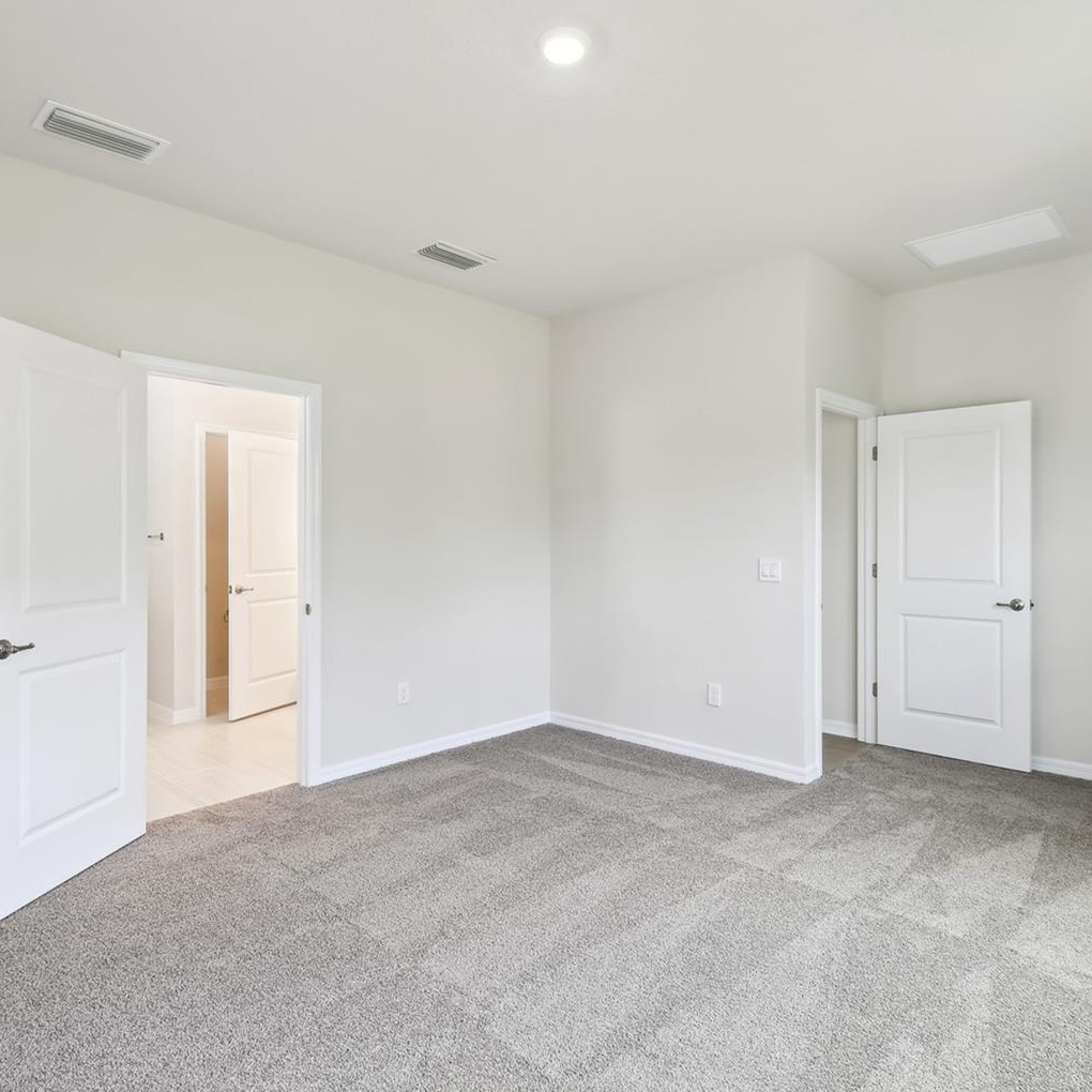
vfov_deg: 74.8
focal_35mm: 20
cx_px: 567
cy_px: 542
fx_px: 714
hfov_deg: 74.8
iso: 100
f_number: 7.1
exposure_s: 1/20
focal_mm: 10
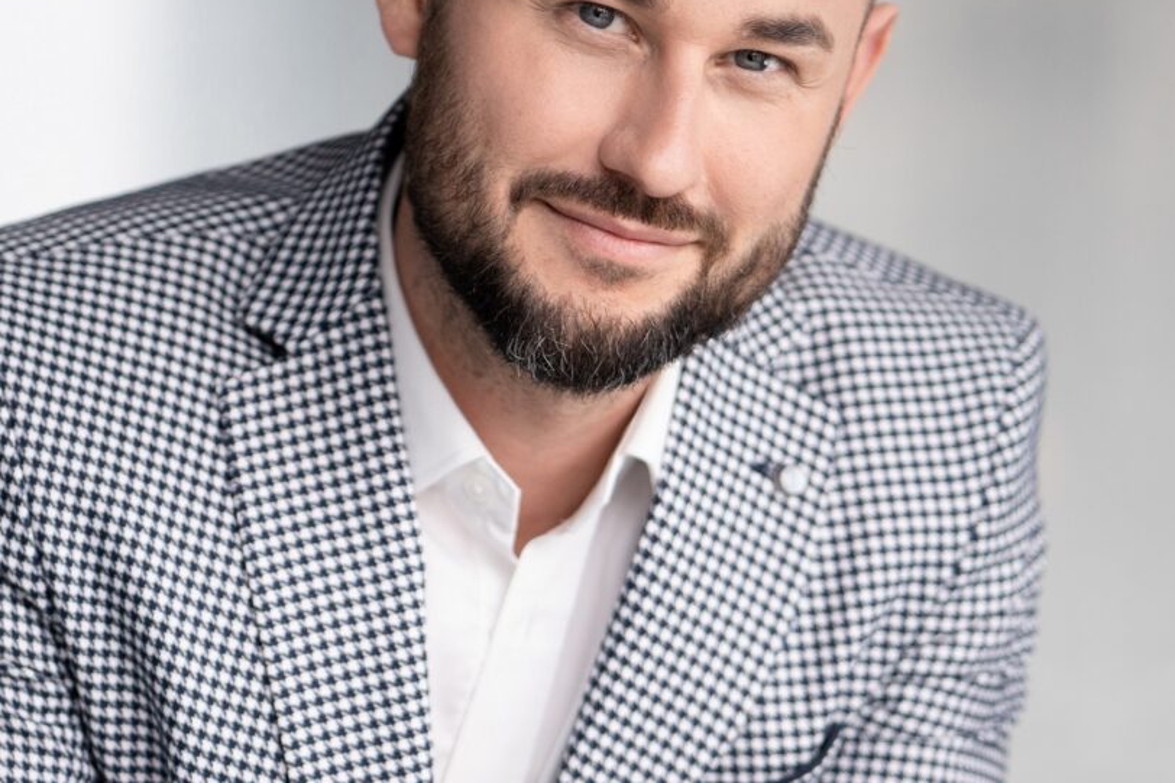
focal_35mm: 201
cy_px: 494
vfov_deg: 6.8
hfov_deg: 10.2
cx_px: 370
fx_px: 6559
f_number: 1.8
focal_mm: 85
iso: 400
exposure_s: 1/250
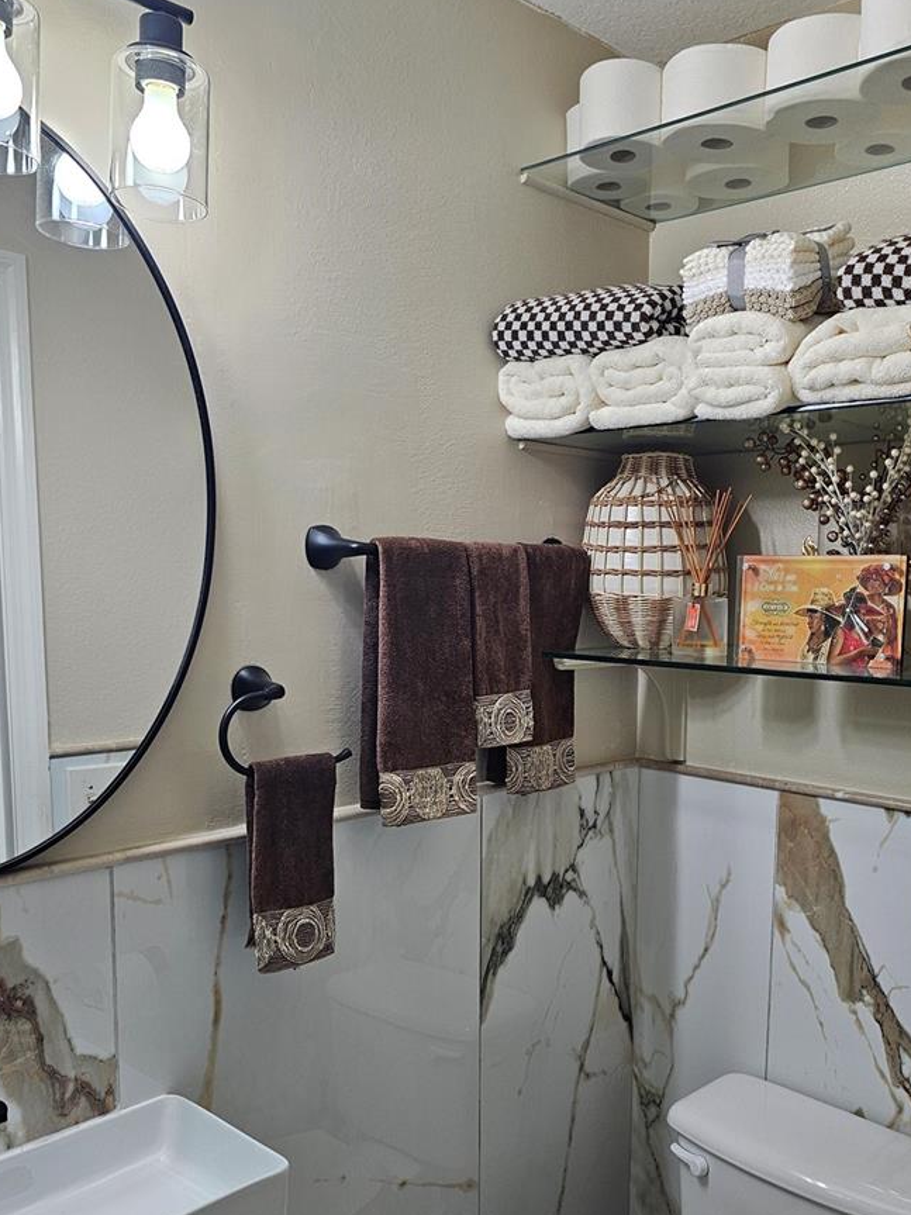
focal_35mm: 32
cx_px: 569
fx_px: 1123
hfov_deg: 43.8
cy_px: 715
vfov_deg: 56.5
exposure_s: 1/120
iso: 80
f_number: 1.7
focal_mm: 6.3
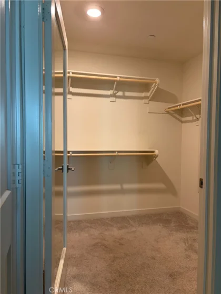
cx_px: 110
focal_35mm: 26
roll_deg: +0.7
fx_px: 221
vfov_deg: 67.3
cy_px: 147
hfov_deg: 53.1
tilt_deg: -2.0
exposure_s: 1/60
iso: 160
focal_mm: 5.96
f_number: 1.6
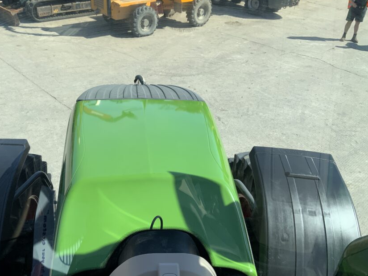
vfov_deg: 39.7
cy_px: 137
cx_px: 147
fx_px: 383
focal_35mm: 36
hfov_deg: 51.0
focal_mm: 3
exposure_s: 1/898
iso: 16
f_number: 1.8
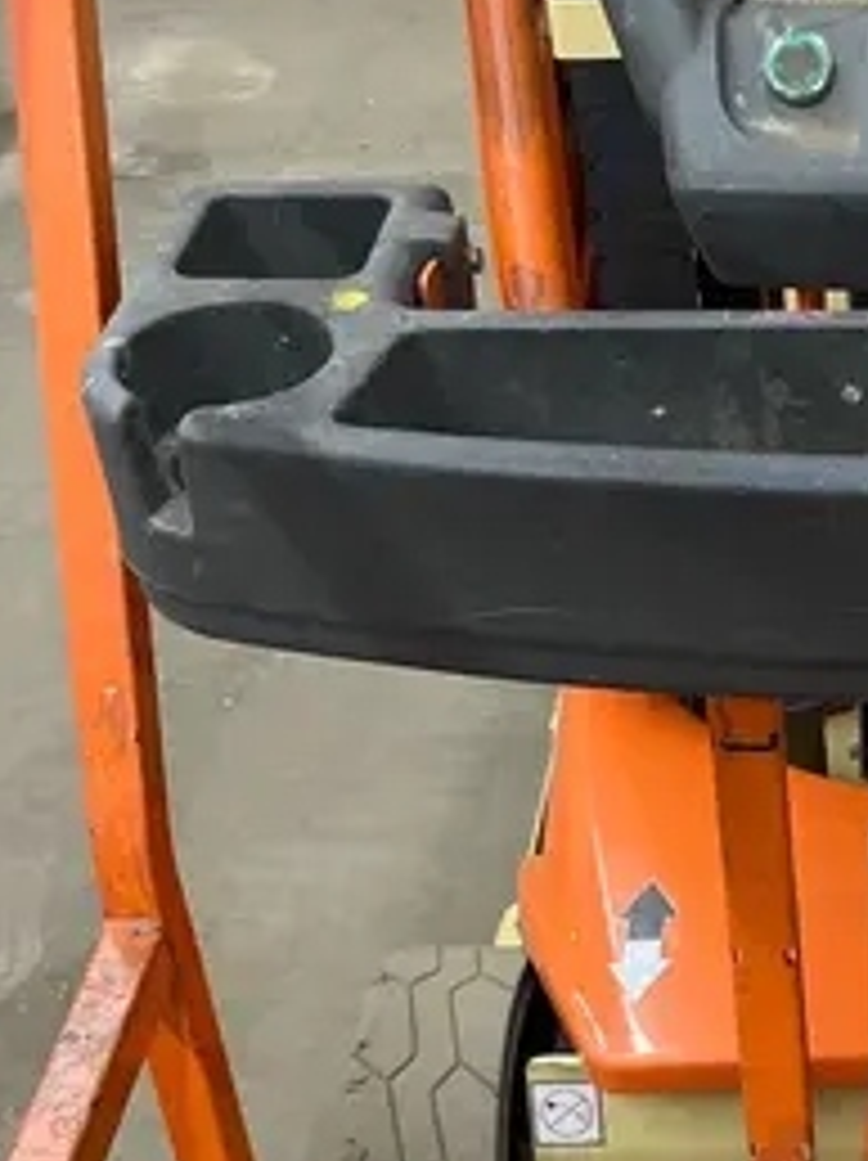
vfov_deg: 25.4
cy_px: 1082
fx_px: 2478
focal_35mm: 74
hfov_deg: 18.9
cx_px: 1016
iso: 250
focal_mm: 4.2
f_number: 1.6
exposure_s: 1/60
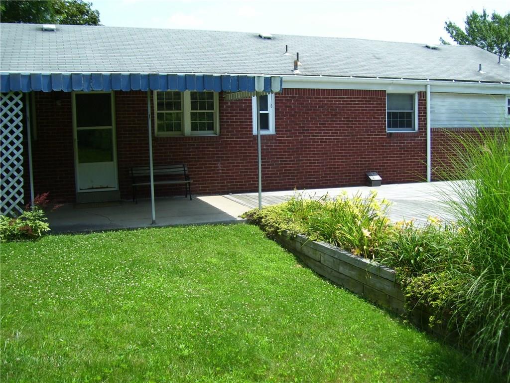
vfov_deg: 38.7
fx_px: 545
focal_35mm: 37
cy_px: 192
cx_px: 255
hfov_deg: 50.1
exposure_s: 1/750
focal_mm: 6
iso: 80
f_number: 2.7
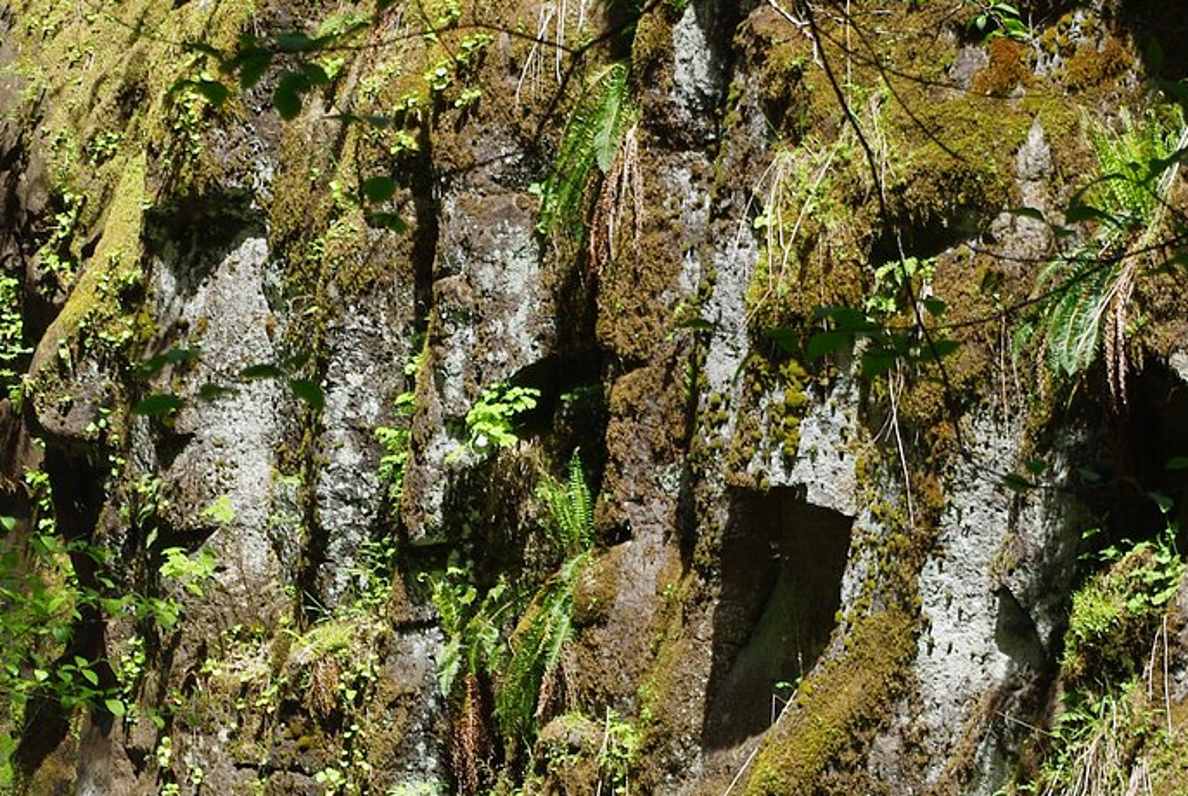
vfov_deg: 7.2
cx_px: -36
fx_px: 6311
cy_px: 582
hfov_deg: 10.6
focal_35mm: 191
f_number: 9
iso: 200
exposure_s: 1/160
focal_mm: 55
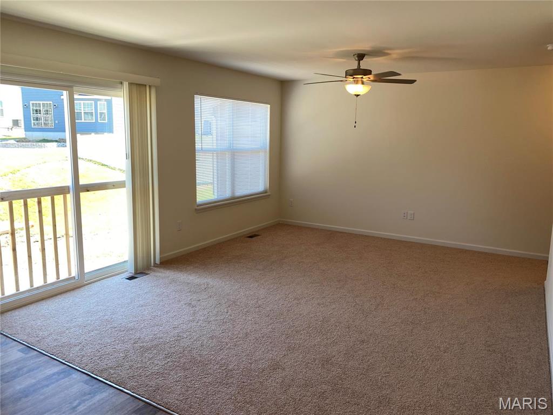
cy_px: 208
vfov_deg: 53.1
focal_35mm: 26
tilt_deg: -9.3
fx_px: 415
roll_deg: -2.2
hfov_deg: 67.3
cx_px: 276
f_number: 1.8
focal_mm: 4.25
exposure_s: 1/125
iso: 32
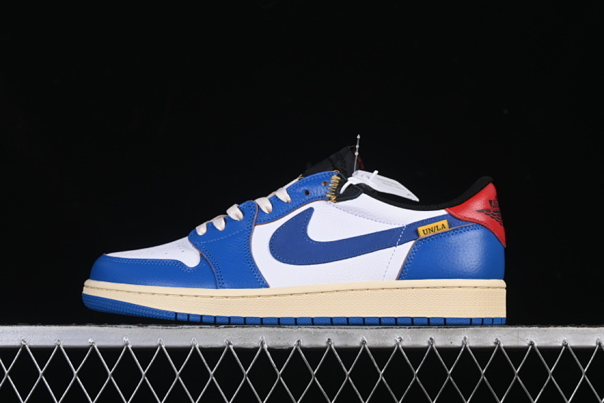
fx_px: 1258
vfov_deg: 18.2
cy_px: 202
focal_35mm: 75
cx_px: 302
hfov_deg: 27.0
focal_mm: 50
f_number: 8
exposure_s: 1/80
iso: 160
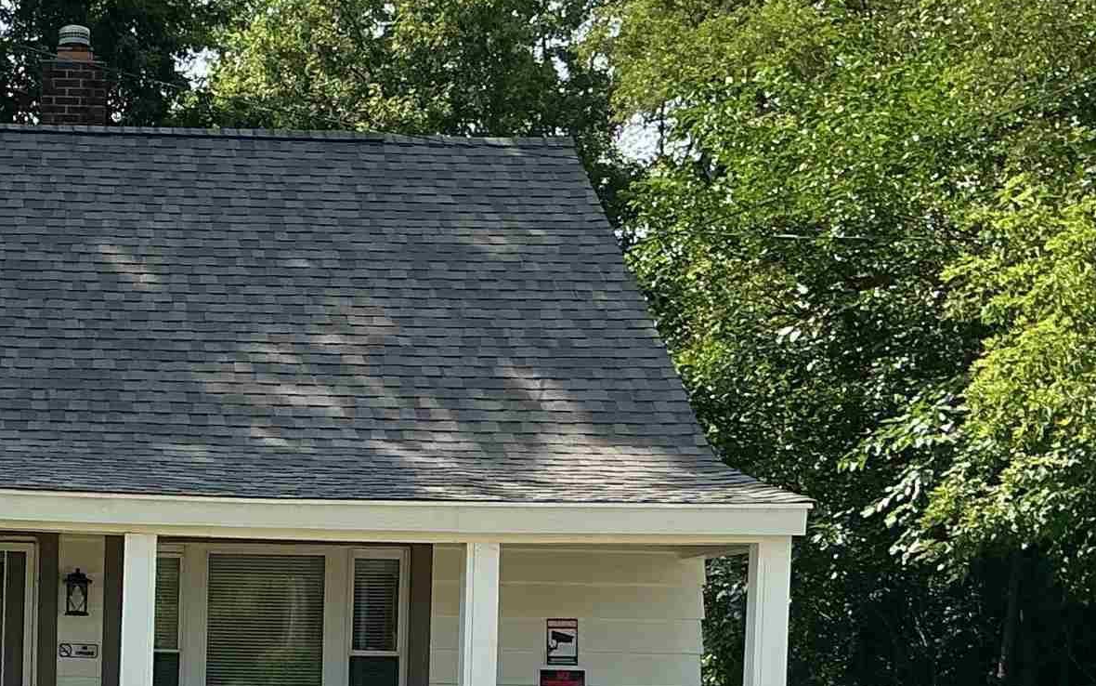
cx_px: 43
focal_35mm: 80
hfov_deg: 24.8
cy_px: 751
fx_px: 2390
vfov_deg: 15.9
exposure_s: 1/739
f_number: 1.8
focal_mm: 3
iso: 25
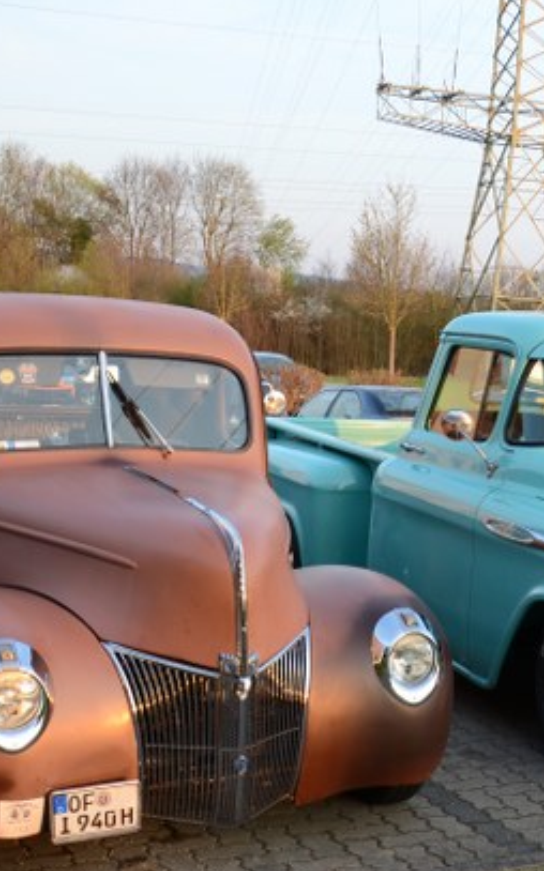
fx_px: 1282
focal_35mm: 54
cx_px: 568
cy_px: 559
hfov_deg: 22.8
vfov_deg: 37.3
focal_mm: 18
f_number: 4.5
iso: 100
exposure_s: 1/80
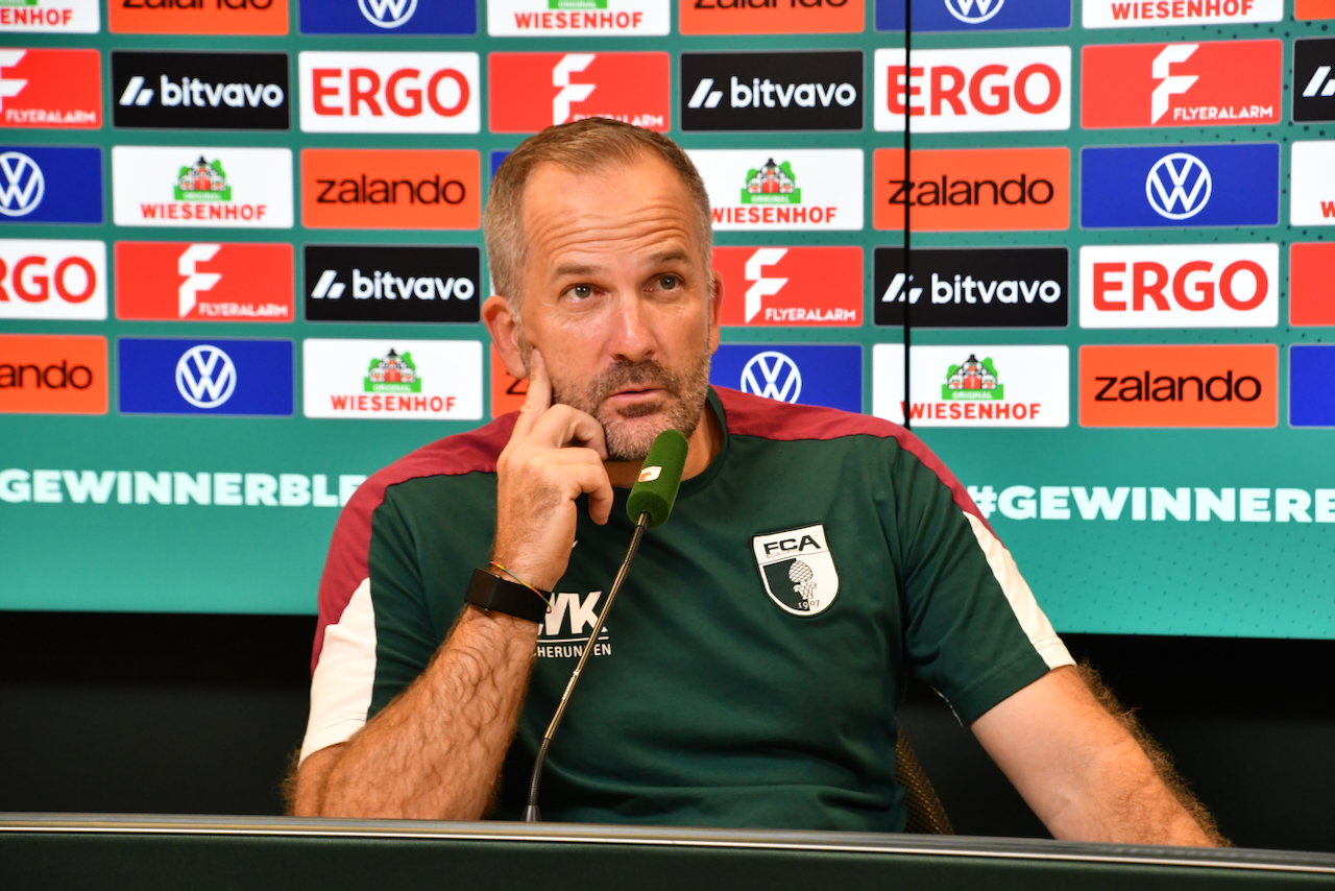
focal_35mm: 165
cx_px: 668
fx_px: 6120
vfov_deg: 8.3
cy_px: 446
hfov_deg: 12.4
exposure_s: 1/160
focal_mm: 110
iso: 2200
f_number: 10
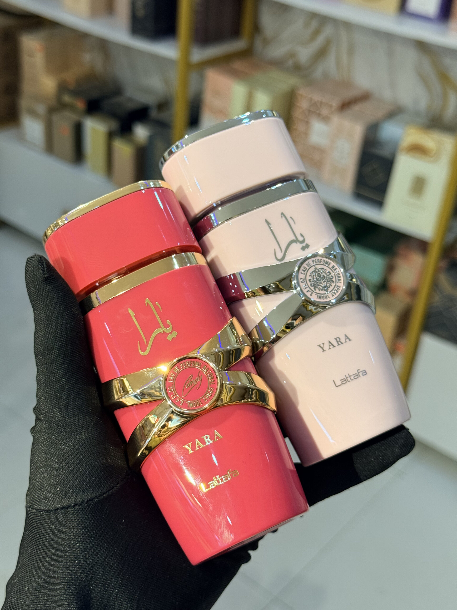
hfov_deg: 30.3
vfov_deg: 39.7
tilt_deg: -32.5
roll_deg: -7.3
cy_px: 305
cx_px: 228
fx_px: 845
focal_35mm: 48
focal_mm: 6.76
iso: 160
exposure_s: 1/50
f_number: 1.78
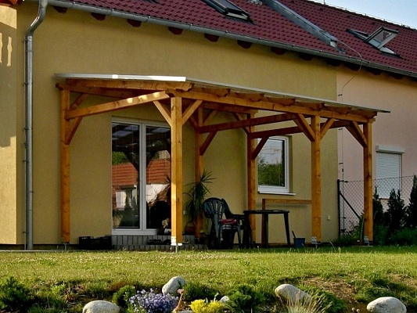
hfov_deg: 49.0
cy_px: 156
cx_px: 208
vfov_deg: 37.7
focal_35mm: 38
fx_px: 458
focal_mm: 6.3
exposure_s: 1/400
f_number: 4.4
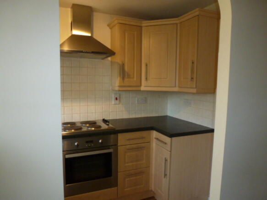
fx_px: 185
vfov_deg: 56.8
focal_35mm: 24
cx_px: 134
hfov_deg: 71.6
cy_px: 100
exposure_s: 1/60
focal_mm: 4.3
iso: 320
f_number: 3.3
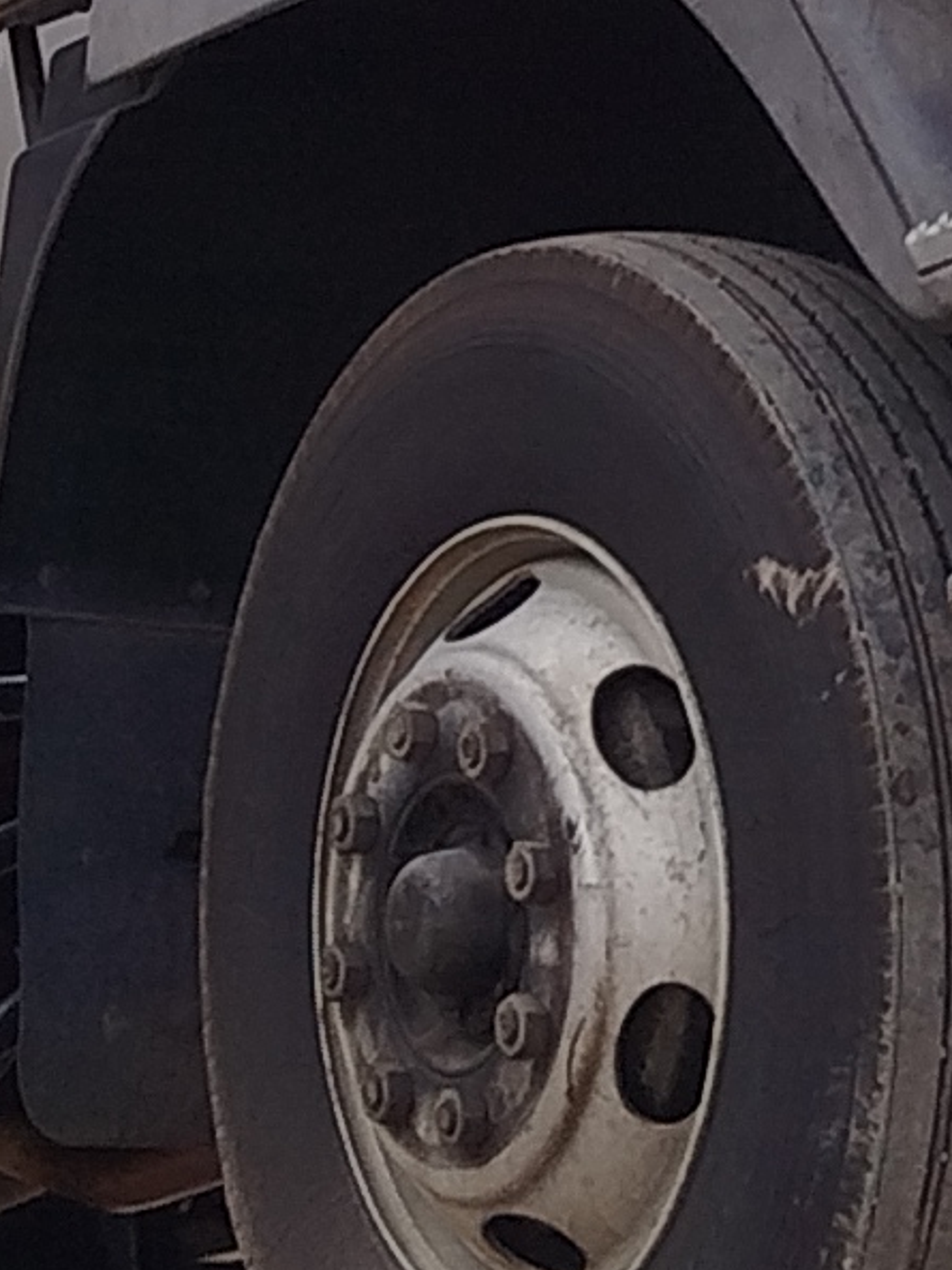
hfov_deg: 7.1
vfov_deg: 9.4
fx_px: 7661
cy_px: 56
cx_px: -199
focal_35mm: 209
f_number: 1.7
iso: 50
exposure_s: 1/1372
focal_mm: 5.31
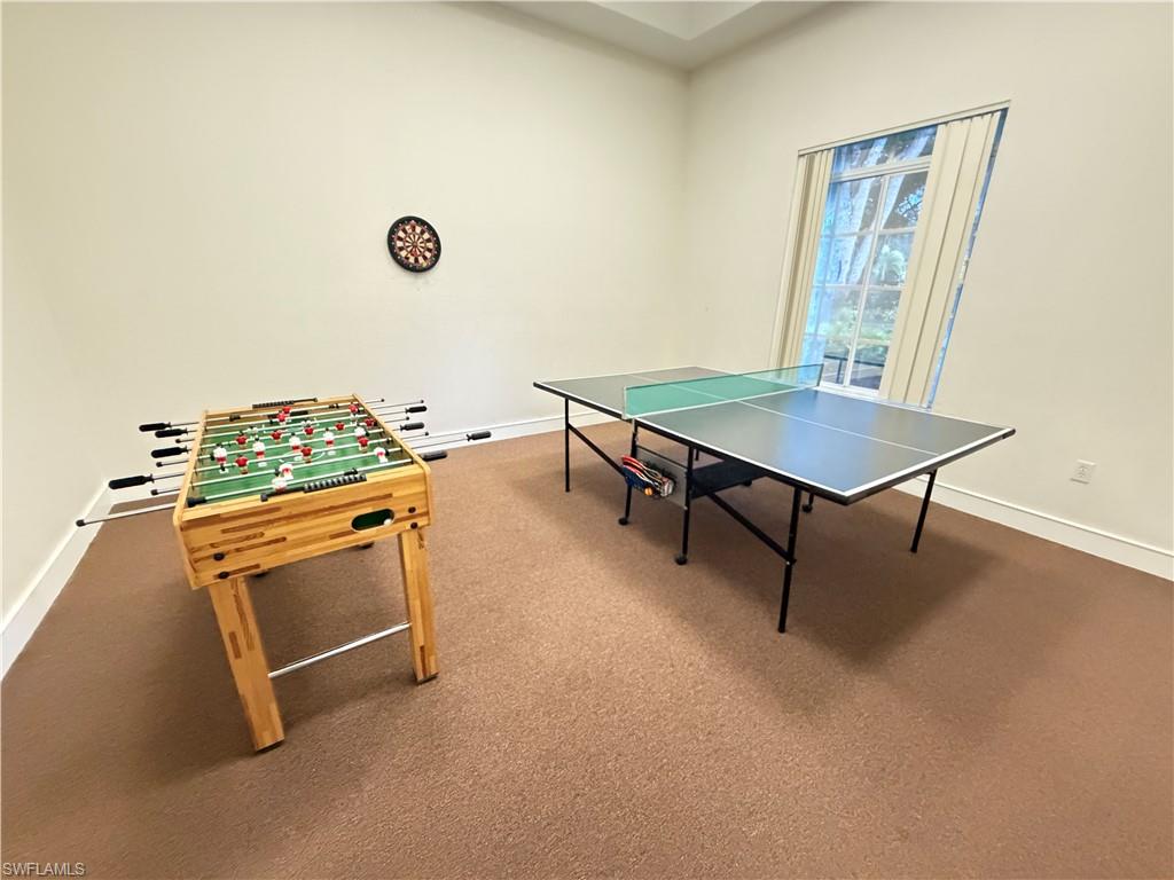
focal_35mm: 14
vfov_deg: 85.7
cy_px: 440
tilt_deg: -17.2
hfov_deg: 102.1
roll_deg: +0.0
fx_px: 475
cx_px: 587
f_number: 2.2
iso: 1250
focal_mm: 2.22
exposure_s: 1/40
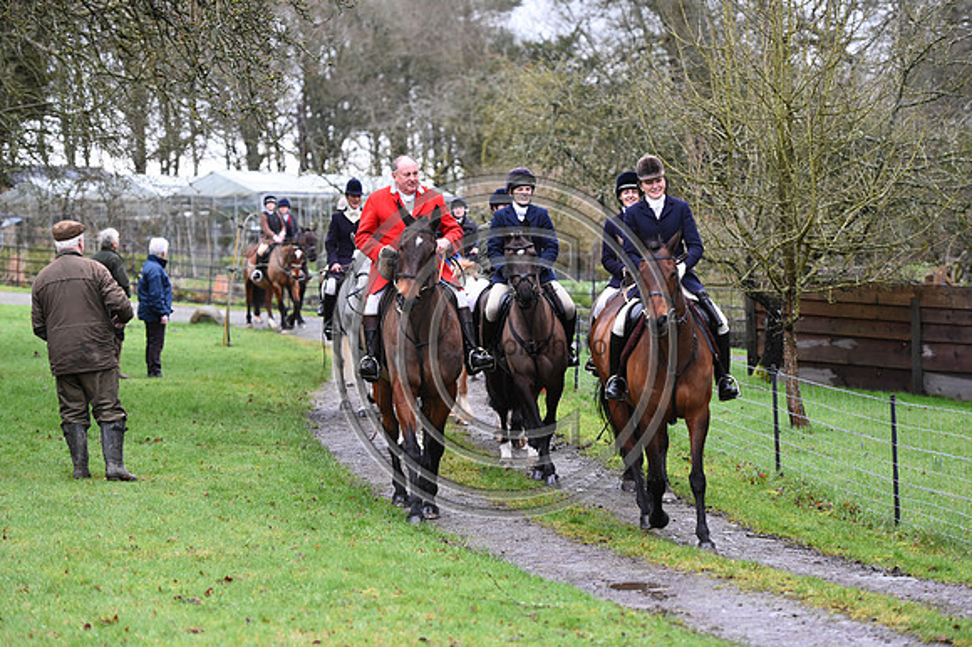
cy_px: 324
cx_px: 486
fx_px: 3022
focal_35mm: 112
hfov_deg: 18.3
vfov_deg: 12.2
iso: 3200
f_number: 3.5
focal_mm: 112
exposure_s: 1/1250
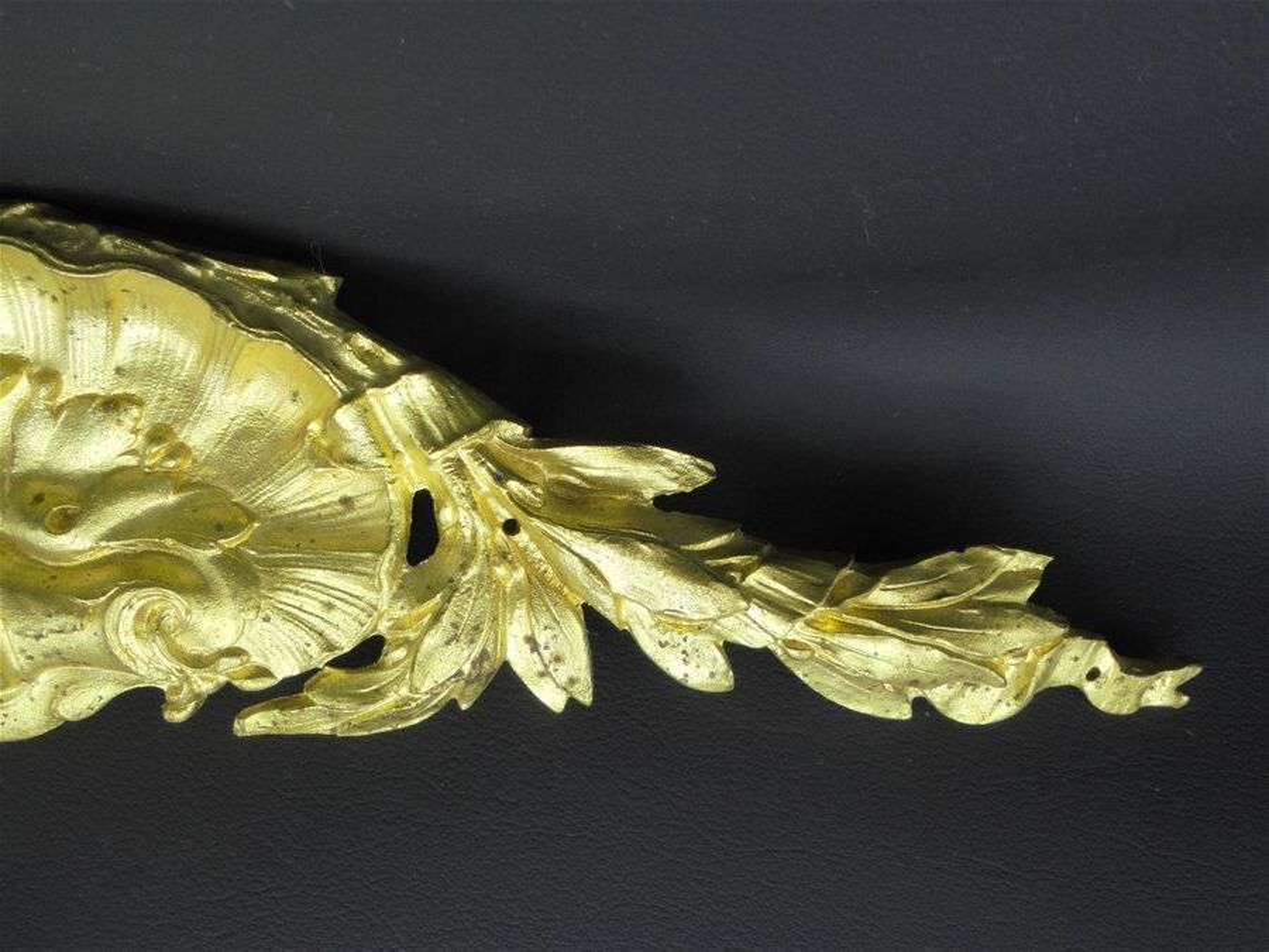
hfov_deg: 61.7
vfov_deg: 48.2
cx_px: 634
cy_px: 476
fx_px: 1063
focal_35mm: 29
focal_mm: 5.3
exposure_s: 1/30
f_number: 3.7
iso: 160
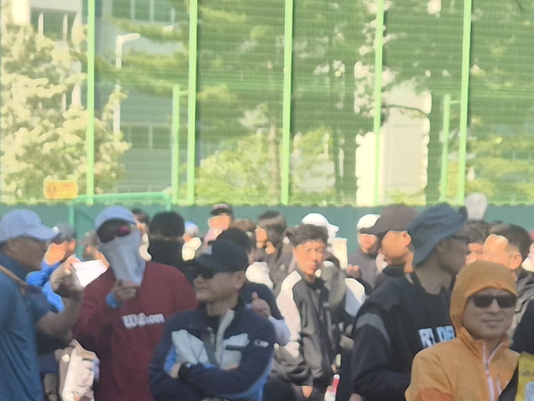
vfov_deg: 11.3
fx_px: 1990
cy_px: 455
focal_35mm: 129
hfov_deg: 15.0
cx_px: -32
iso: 25
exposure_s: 1/1148
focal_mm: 5.4
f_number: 1.8
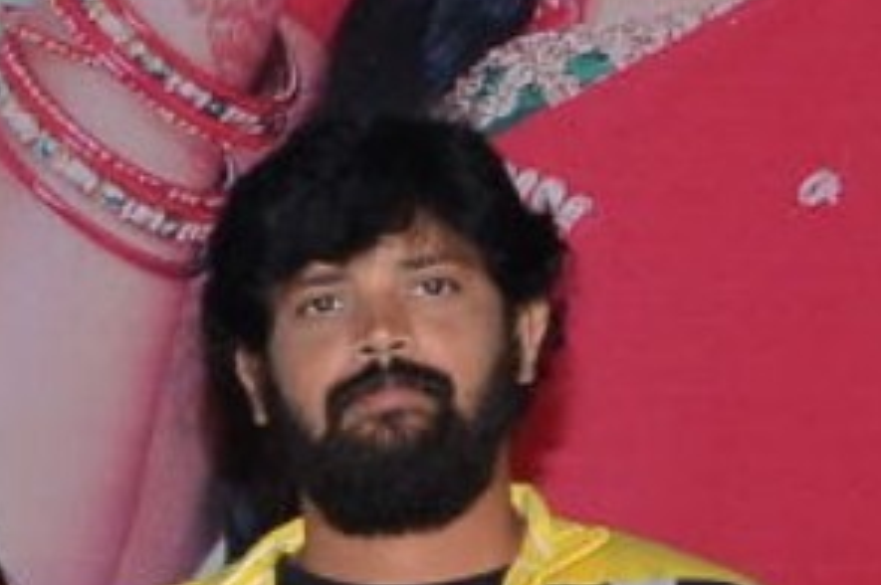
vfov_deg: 5.3
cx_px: -1652
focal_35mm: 253
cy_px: 1283
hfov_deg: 7.3
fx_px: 6185
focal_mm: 22
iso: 800
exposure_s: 1/125
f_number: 6.3
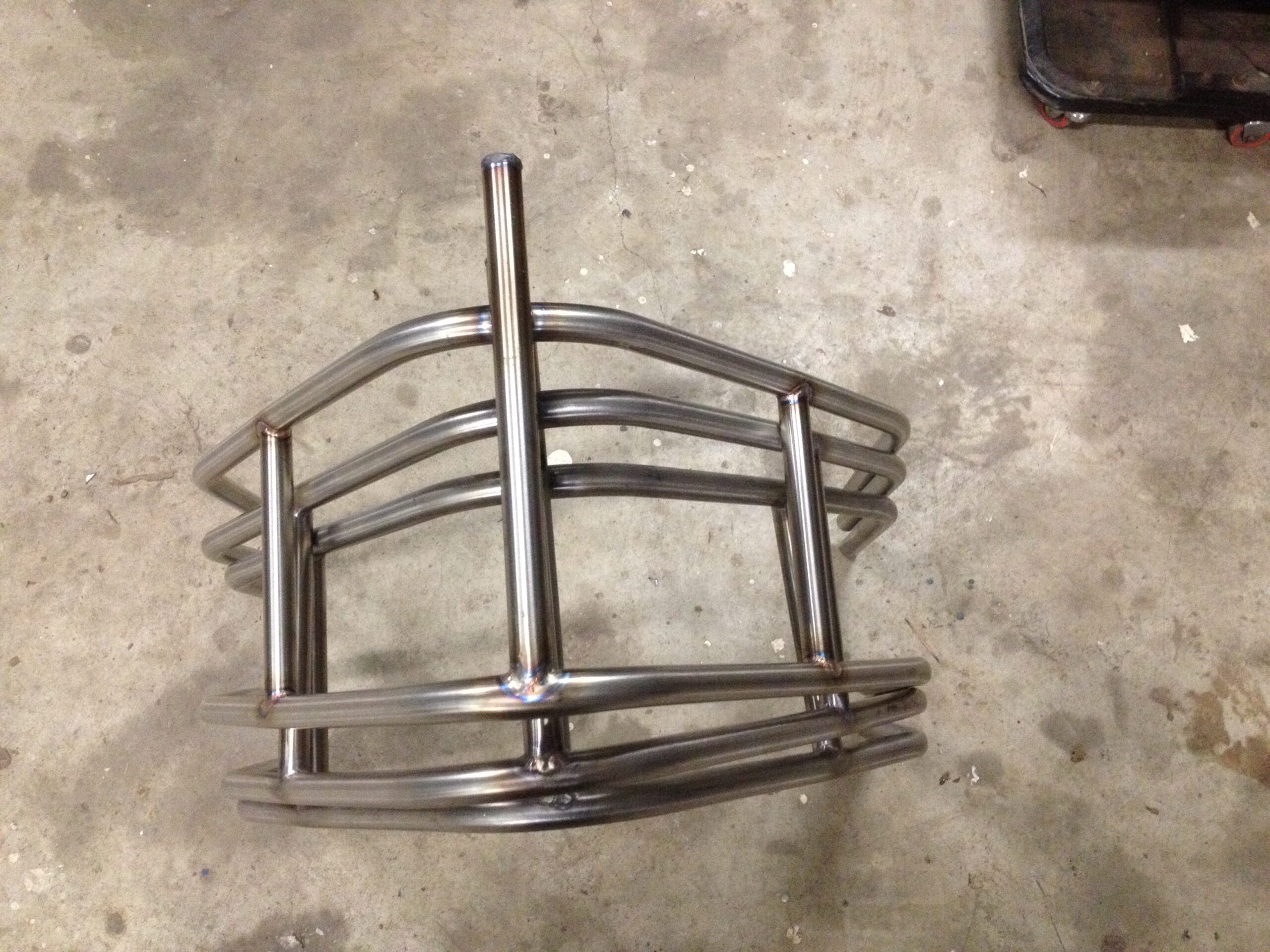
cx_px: 635
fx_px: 1284
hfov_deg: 52.6
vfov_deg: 40.7
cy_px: 476
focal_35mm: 35
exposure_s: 1/20
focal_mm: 4.28
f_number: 2.4
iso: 400
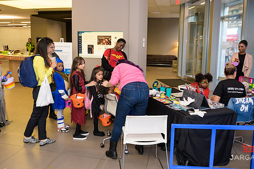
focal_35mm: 30
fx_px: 212
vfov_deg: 43.4
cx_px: 123
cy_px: 66
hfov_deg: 61.9
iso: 800
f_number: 3.2
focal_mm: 24
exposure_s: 1/100
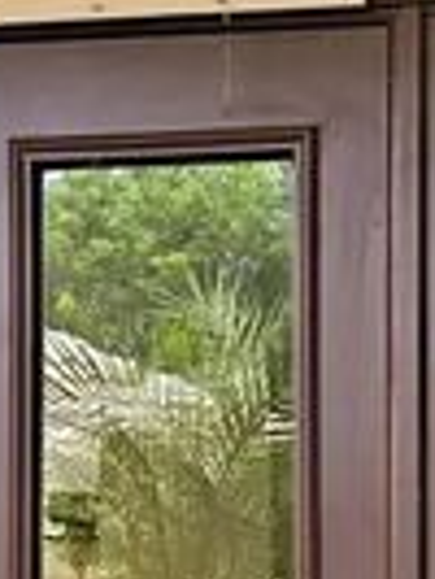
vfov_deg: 12.5
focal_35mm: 154
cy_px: 720
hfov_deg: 9.5
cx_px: 492
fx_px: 2576
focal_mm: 5.59
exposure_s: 1/200
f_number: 1.8
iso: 100
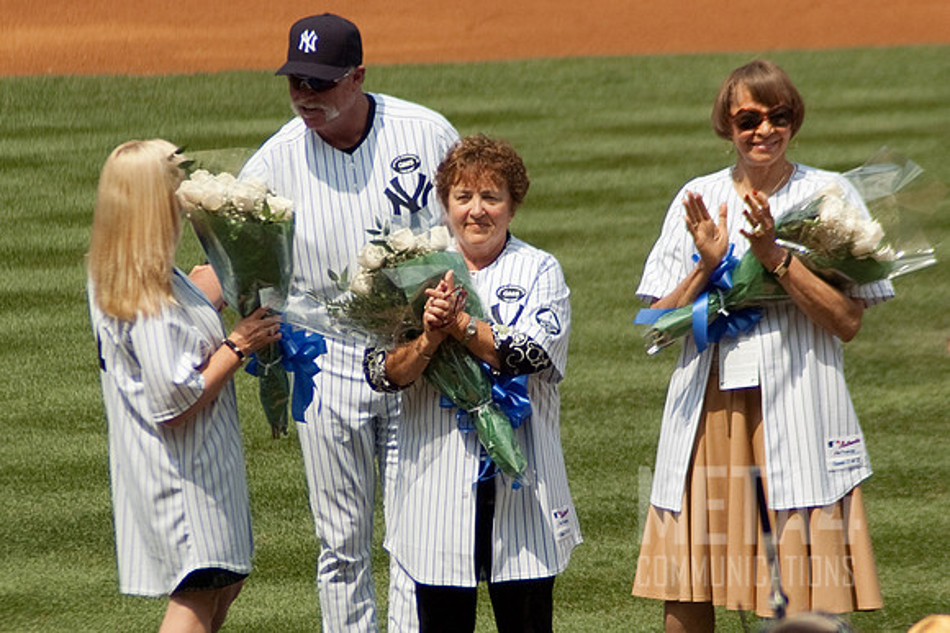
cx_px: 526
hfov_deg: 4.3
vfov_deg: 2.9
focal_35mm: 474
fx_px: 12513
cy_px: 433
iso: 320
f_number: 5.6
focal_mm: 210
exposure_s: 1/2000
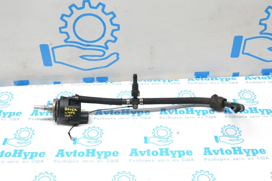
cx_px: 136
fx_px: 340
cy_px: 90
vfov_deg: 29.9
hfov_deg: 43.6
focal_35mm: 45
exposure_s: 1/160
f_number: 9
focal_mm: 30
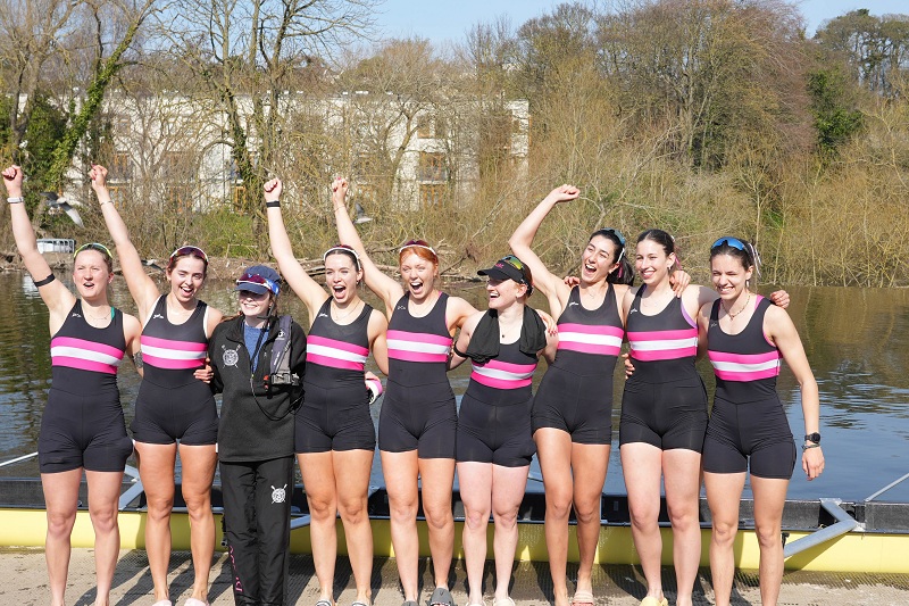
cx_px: 454
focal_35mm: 43
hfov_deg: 45.4
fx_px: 1085
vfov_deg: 31.2
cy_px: 303
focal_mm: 29
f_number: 5
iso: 160
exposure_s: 1/640
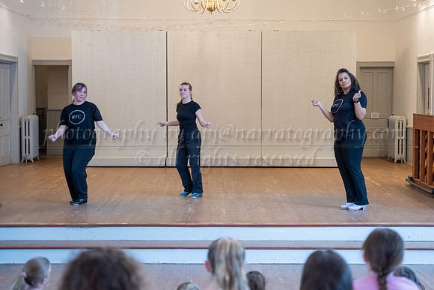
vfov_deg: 21.5
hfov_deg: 31.8
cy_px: 135
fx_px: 762
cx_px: 231
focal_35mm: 63
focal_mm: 59
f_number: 2.8
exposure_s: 1/200
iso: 1600
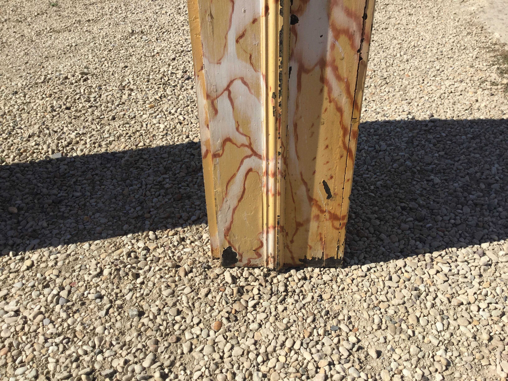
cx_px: 254
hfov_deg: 58.4
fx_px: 455
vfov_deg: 45.4
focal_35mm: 31
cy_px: 190
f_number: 2.4
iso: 25
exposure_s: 1/1381
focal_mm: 3.3
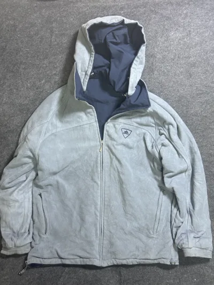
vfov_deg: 67.3
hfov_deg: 53.1
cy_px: 142
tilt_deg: -64.1
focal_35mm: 26
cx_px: 107
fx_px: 214
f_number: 1.5
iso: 400
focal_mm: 5.7
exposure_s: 1/50
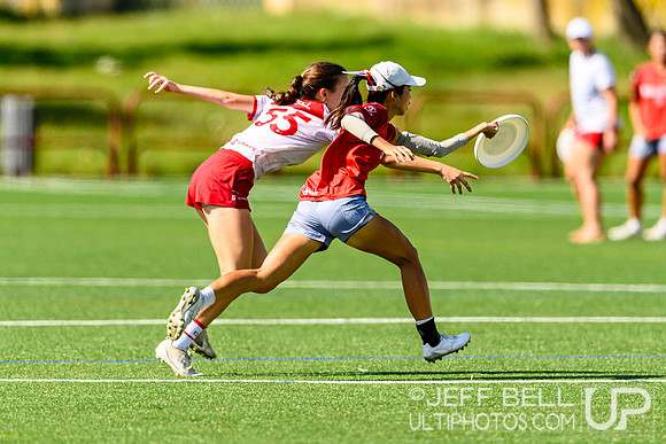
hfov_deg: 3.3
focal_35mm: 616
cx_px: 351
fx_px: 11402
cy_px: 214
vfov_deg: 2.2
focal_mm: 400
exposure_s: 1/1600
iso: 100
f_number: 3.2
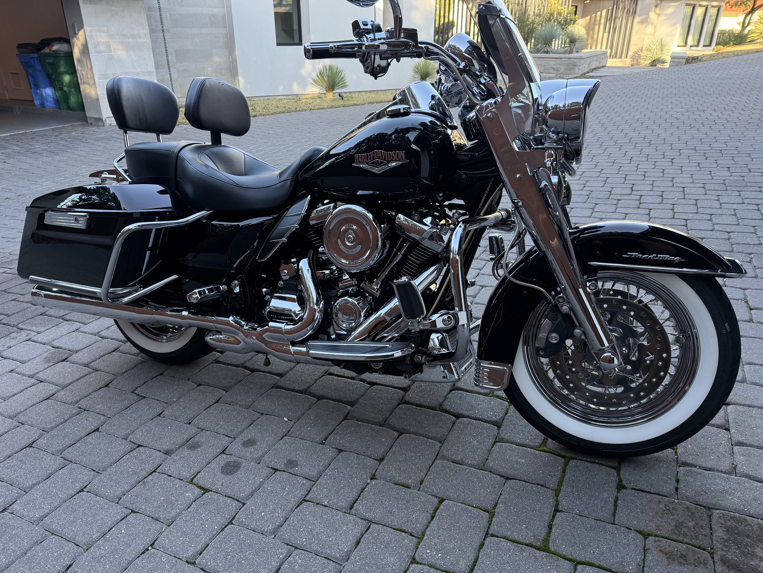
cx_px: 382
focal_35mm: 24
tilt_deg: -24.8
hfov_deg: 71.6
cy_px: 286
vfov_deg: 56.8
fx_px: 529
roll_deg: -0.9
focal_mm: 6.76
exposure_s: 1/241
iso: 160
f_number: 1.78
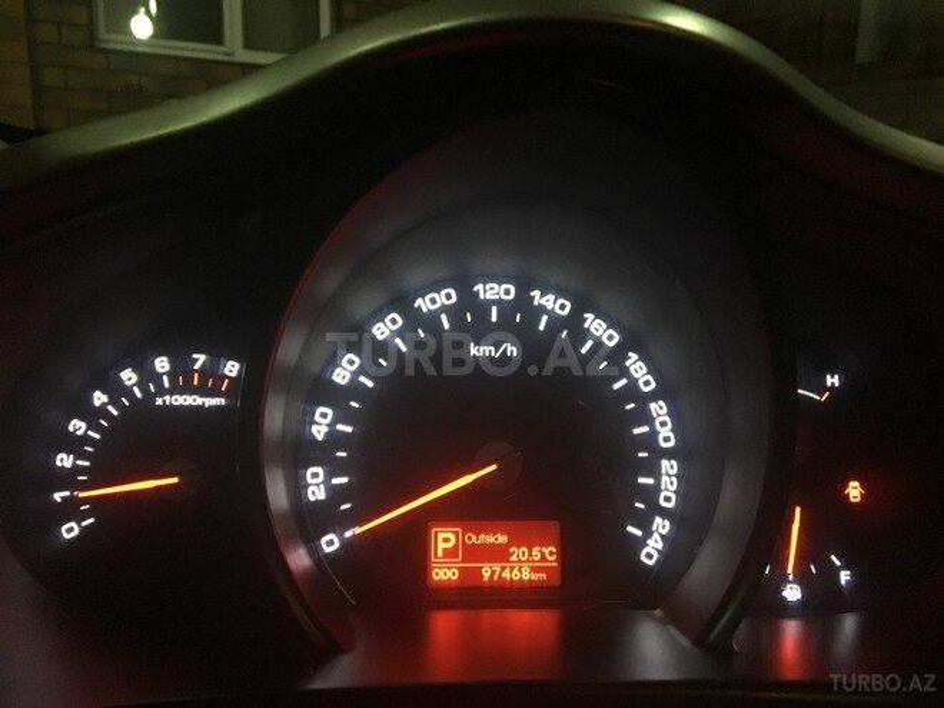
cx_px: 472
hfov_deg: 61.7
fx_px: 791
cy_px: 354
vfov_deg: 48.2
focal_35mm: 29
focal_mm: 4.15
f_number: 2.2
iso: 250
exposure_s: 1/17
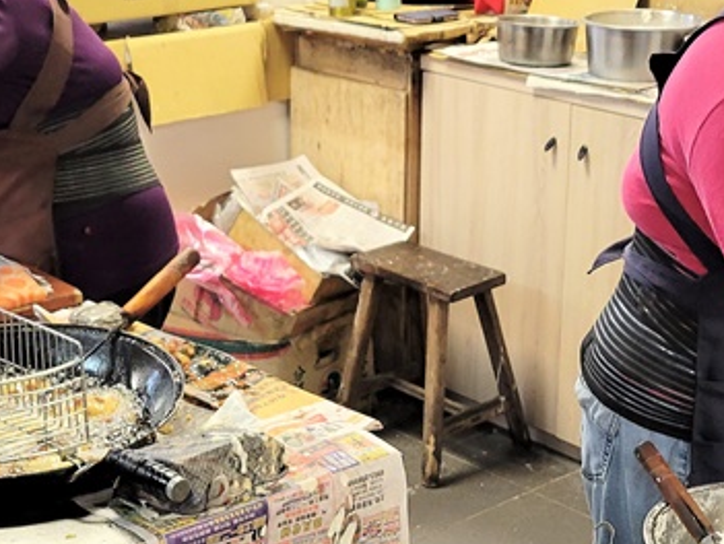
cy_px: 301
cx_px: 392
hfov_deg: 26.3
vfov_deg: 19.9
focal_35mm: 74
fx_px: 1549
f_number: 1.8
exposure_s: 1/60
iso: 200
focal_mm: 5.4
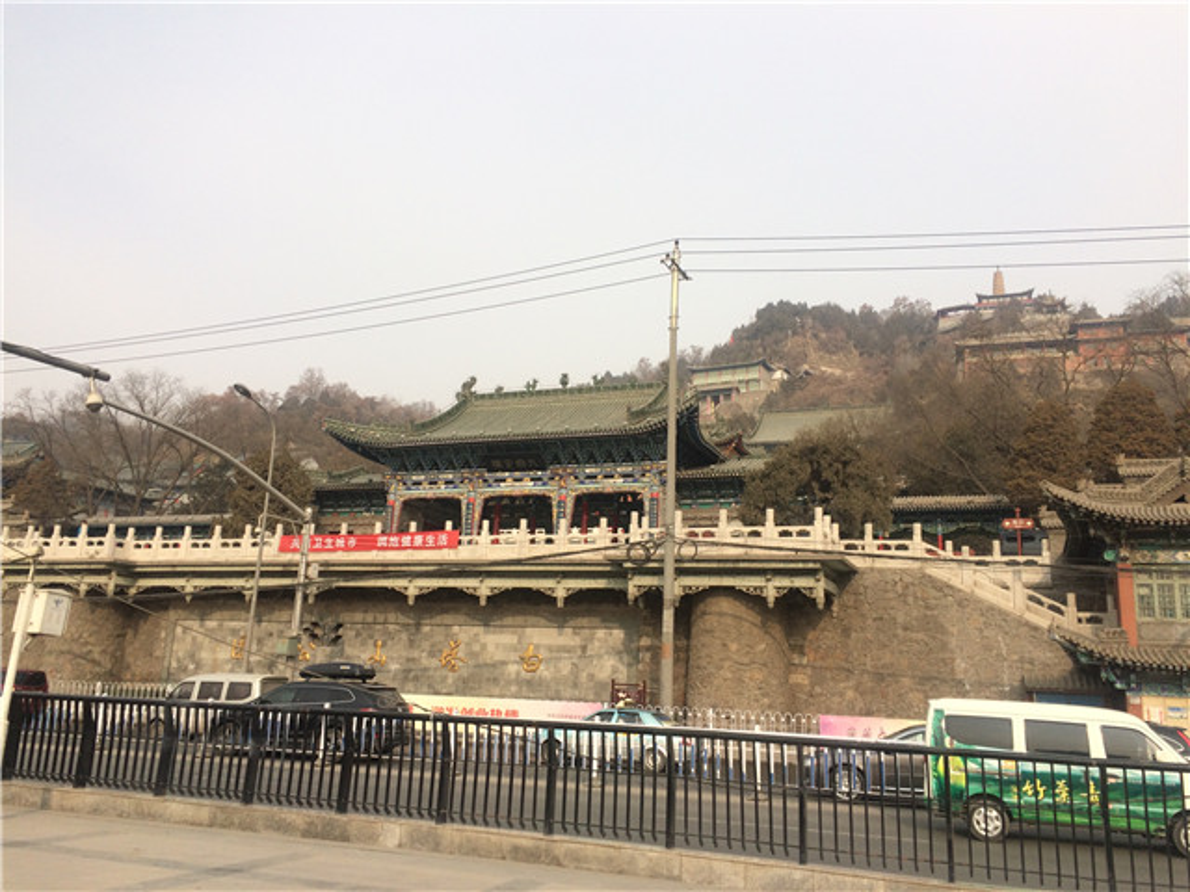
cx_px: 595
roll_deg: -0.8
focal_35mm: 29
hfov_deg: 61.7
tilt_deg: +11.2
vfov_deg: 48.2
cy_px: 446
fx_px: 997
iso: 32
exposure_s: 1/1953
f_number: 2.2
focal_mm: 4.15
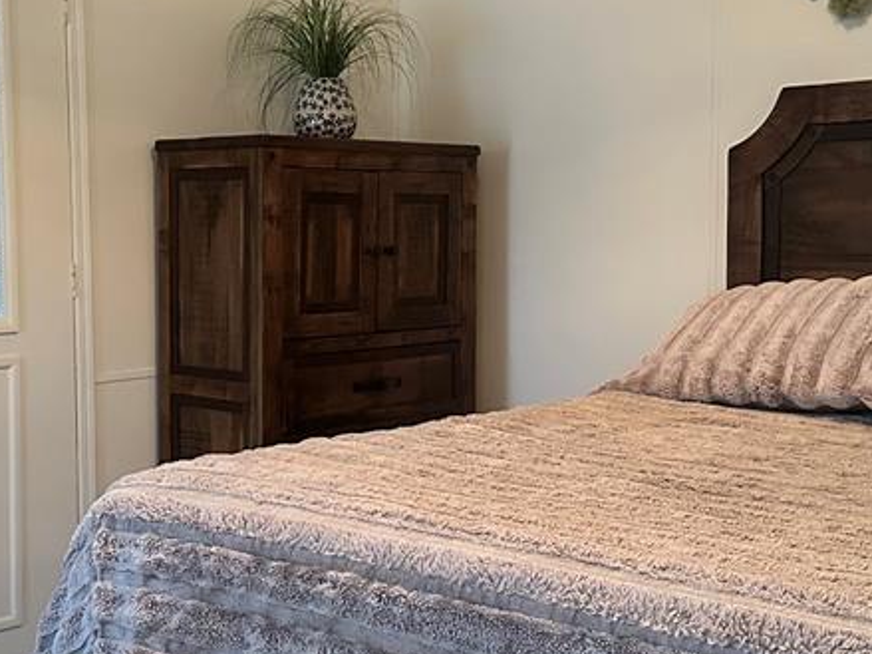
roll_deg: +1.5
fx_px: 1410
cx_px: 338
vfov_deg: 26.1
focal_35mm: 56
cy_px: 300
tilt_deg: -3.5
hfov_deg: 34.2
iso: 640
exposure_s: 1/40
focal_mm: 6.86
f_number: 1.78
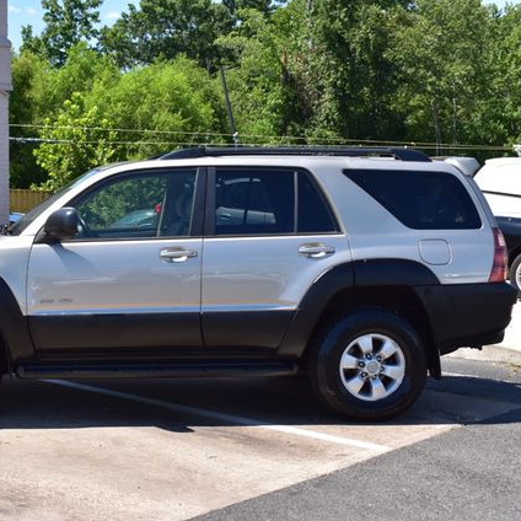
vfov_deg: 28.8
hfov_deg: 28.4
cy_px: 260
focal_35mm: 60
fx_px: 1016
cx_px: 140
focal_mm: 31
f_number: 11
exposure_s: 1/400
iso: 400
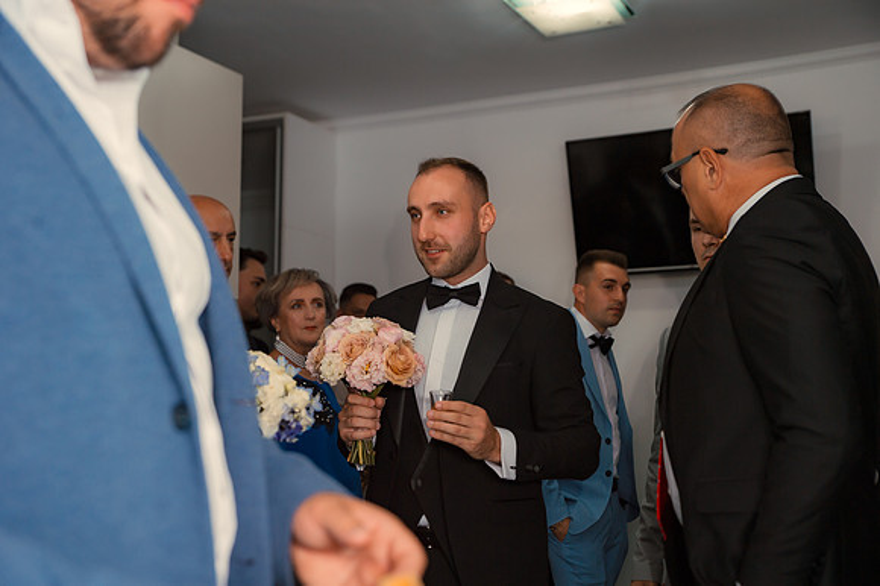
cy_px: 293
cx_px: 440
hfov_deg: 42.8
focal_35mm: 46
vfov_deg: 29.2
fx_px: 1124
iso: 200
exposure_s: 1/125
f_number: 3.5
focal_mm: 46
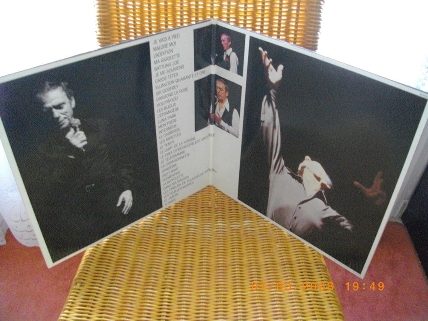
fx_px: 396
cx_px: 214
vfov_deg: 44.2
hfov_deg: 56.8
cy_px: 160
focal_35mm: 32
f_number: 2.9
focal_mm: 5.7
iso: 800
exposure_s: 1/40
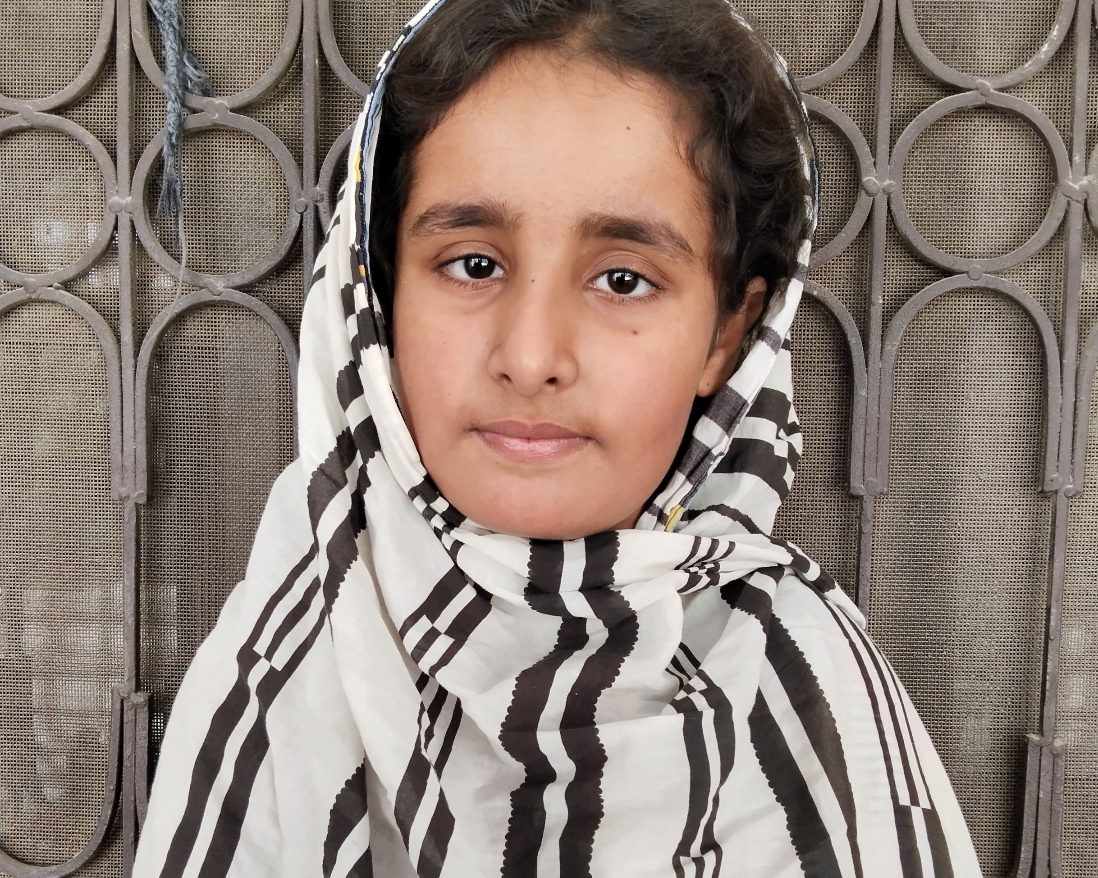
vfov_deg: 43.0
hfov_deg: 52.8
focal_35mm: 34
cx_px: 551
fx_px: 1105
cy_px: 560
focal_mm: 2.78
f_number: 2
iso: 77
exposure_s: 1/120
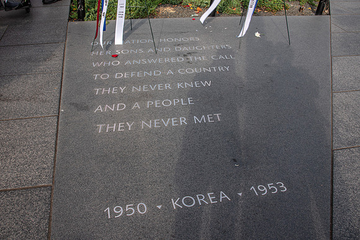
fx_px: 309
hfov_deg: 60.3
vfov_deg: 42.3
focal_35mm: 31
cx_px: 155
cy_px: 94
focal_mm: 24
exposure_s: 1/160
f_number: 10
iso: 200
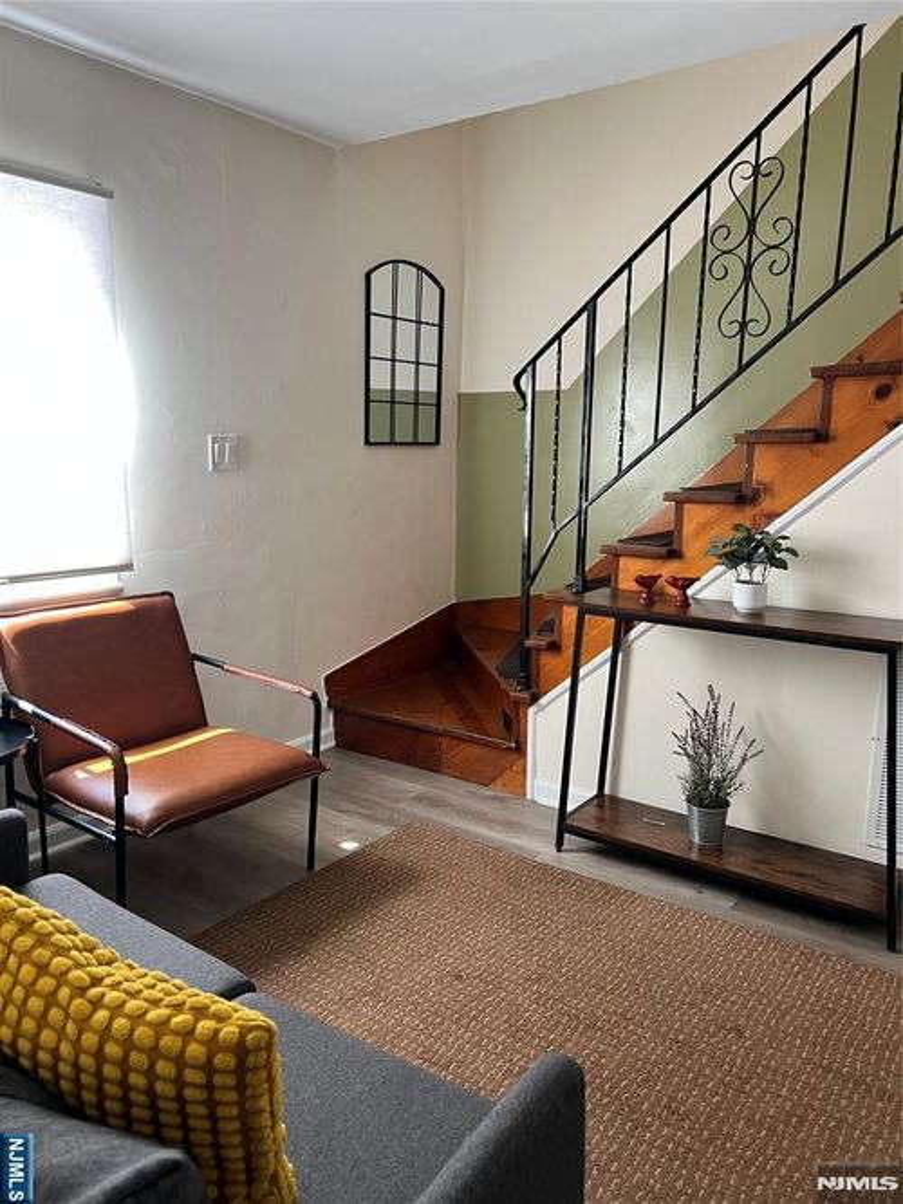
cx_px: 452
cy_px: 602
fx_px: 905
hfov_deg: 53.0
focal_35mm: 26
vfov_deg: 67.3
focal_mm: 5.7
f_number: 1.5
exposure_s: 1/60
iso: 100
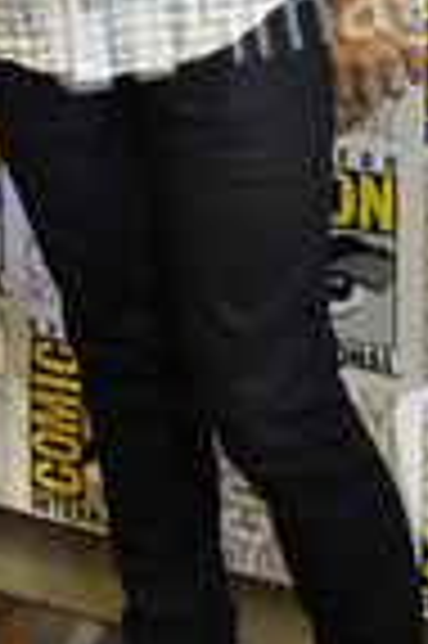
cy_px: -239
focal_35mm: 101
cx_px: -142
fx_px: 1805
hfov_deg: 13.0
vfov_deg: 18.5
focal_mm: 24
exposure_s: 1/50
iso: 1000
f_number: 3.5
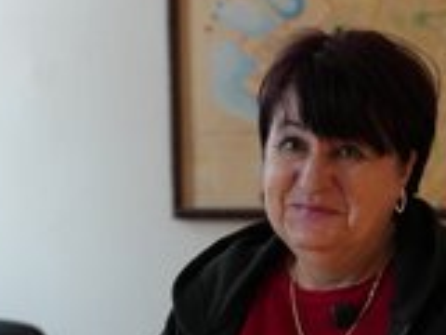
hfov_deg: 20.4
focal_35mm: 96
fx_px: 1237
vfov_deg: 15.2
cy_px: 314
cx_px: 248
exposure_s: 1/500
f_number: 2.8
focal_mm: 40
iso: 2000
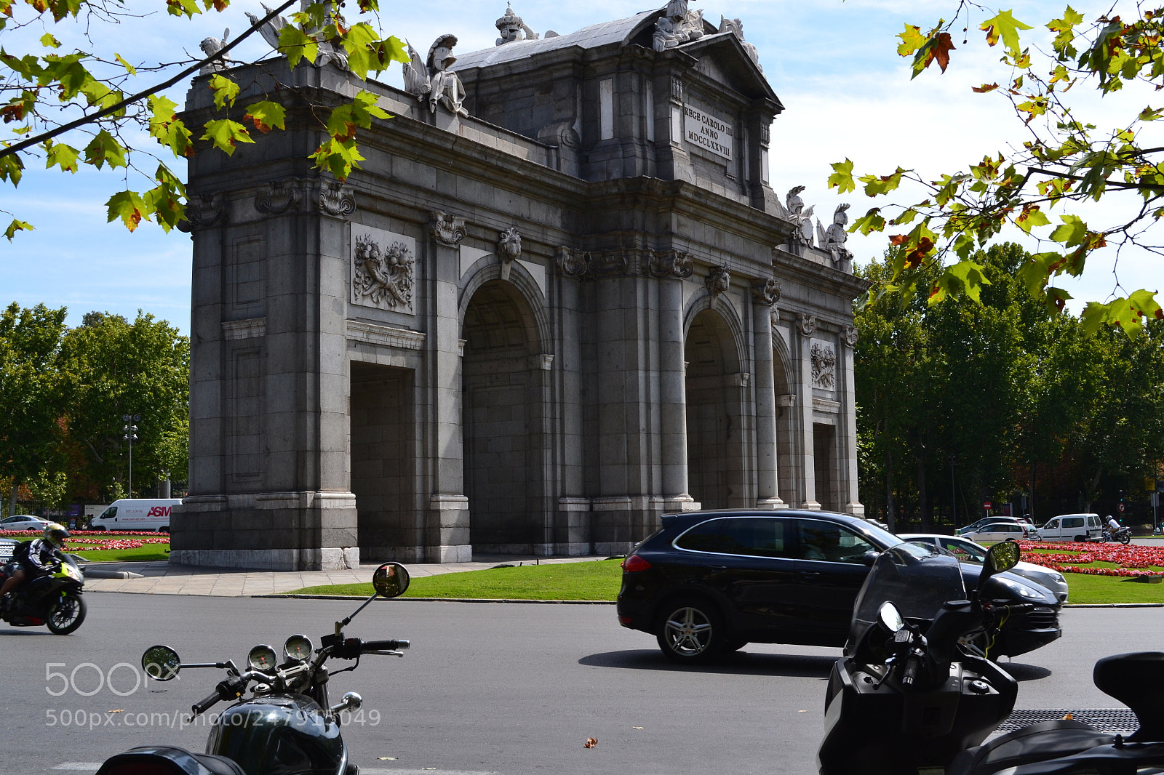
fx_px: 1455
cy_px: 388
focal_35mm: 45
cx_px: 582
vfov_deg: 29.9
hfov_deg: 43.6
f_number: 11
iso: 400
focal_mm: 30
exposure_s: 1/400
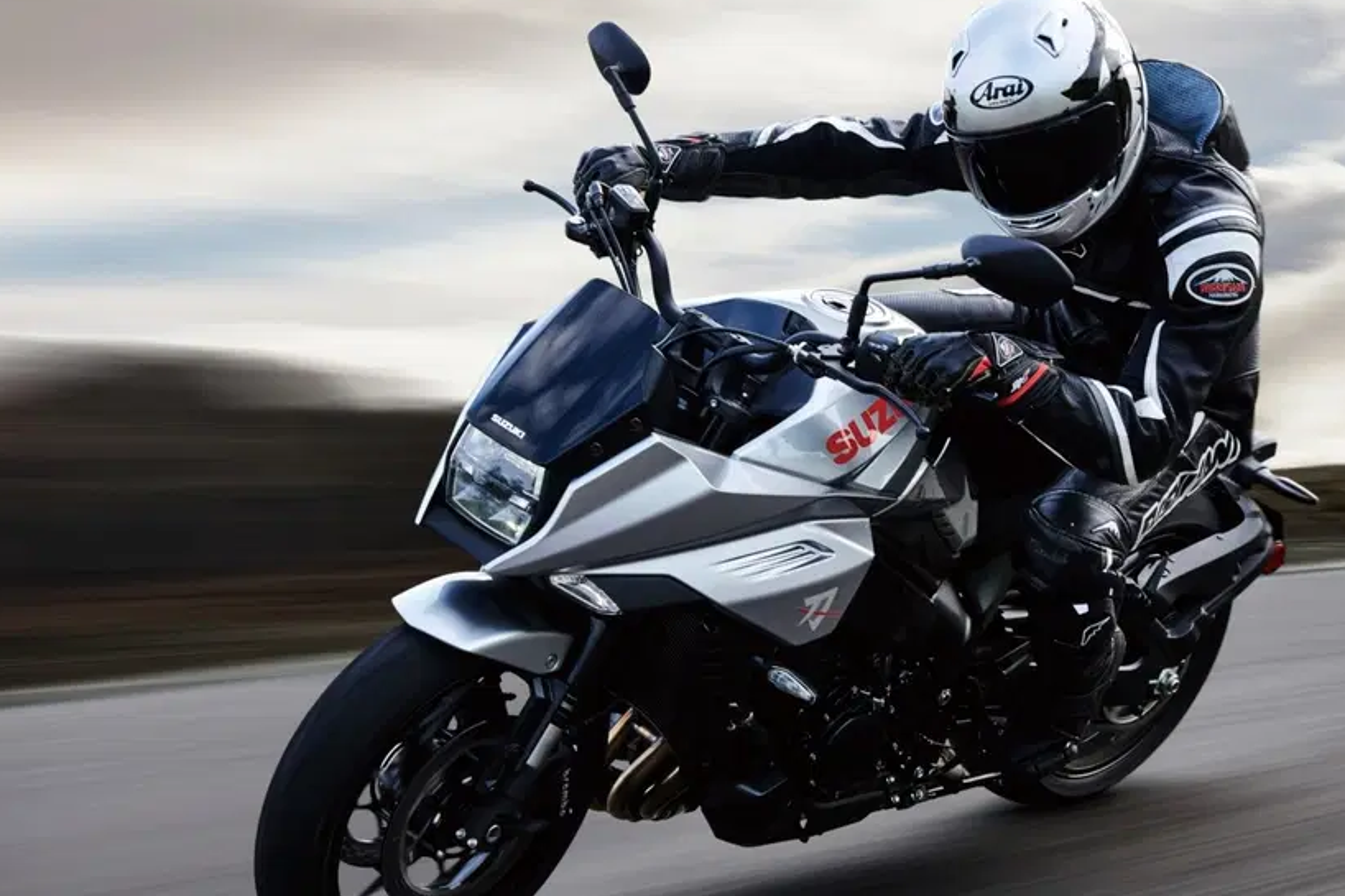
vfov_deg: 15.5
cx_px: 696
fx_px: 3287
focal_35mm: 88
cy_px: 501
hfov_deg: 23.1
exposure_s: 1/250
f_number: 14
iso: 640
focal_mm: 60
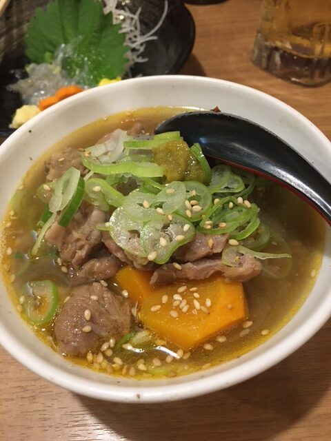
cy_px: 220
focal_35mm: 29
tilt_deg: -54.0
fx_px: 370
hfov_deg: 48.2
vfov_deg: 61.7
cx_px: 166
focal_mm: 4.15
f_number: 2.2
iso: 250
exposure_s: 1/30
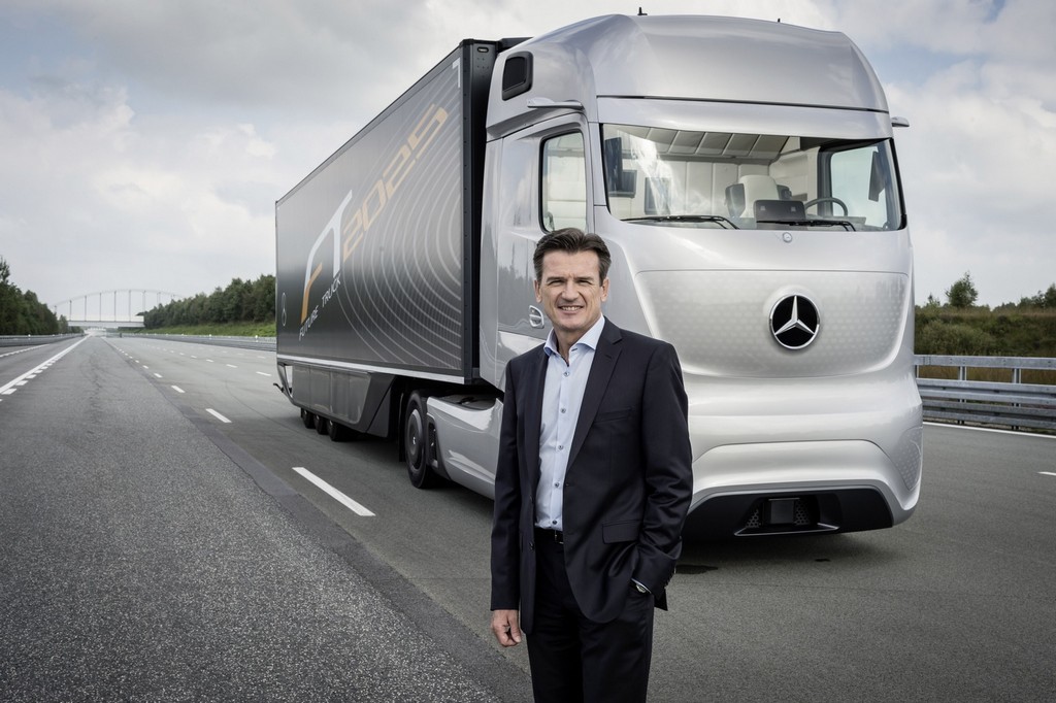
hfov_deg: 48.5
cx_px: 528
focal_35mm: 40
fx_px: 1173
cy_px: 352
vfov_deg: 33.4
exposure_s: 1/125
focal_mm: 40
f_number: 13
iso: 200
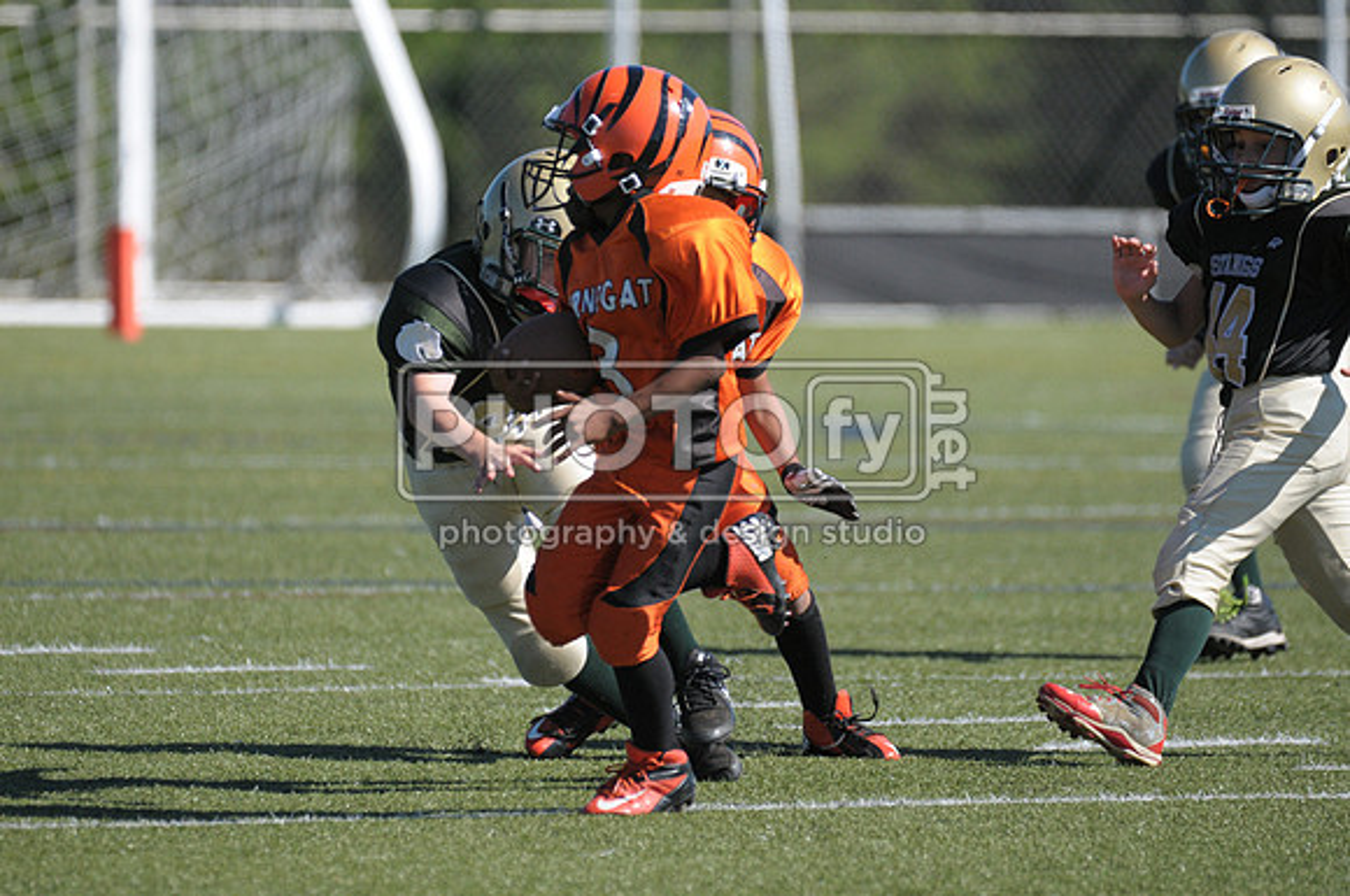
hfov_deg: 4.2
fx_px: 18536
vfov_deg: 2.8
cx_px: 675
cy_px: 448
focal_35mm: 495
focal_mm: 330
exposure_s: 1/4000
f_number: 4
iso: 640
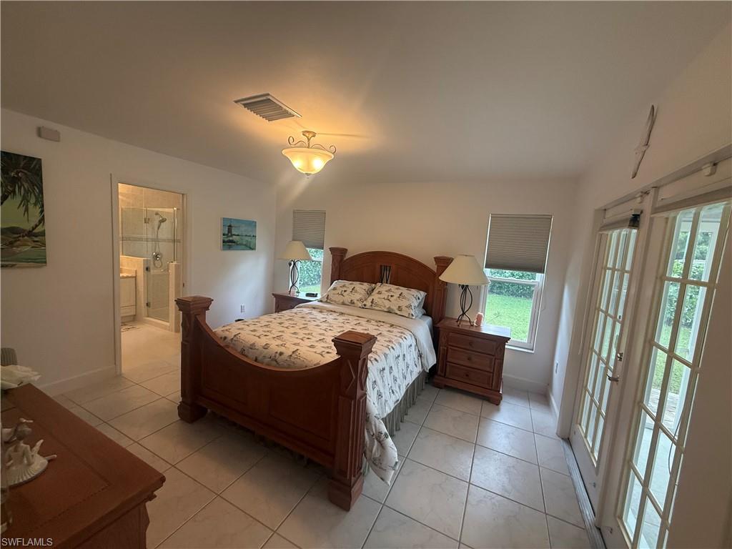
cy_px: 274
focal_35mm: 14
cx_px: 366
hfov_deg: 102.1
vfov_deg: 85.7
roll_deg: -3.6
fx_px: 296
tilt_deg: -7.2
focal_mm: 2.22
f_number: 2.2
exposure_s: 1/120
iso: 320
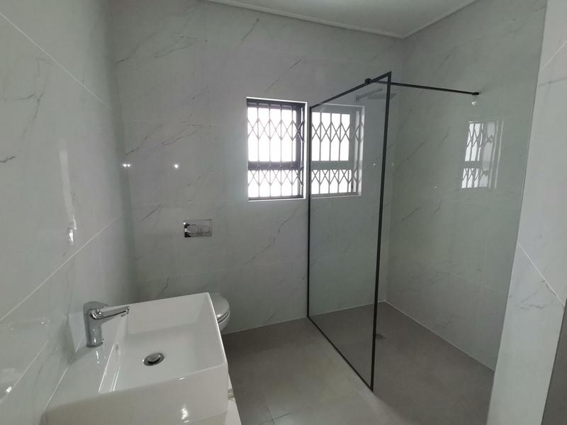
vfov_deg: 74.7
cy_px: 212
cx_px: 284
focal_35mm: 17
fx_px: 278
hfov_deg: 91.0
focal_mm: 1.78
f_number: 2.4
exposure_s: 1/50
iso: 125
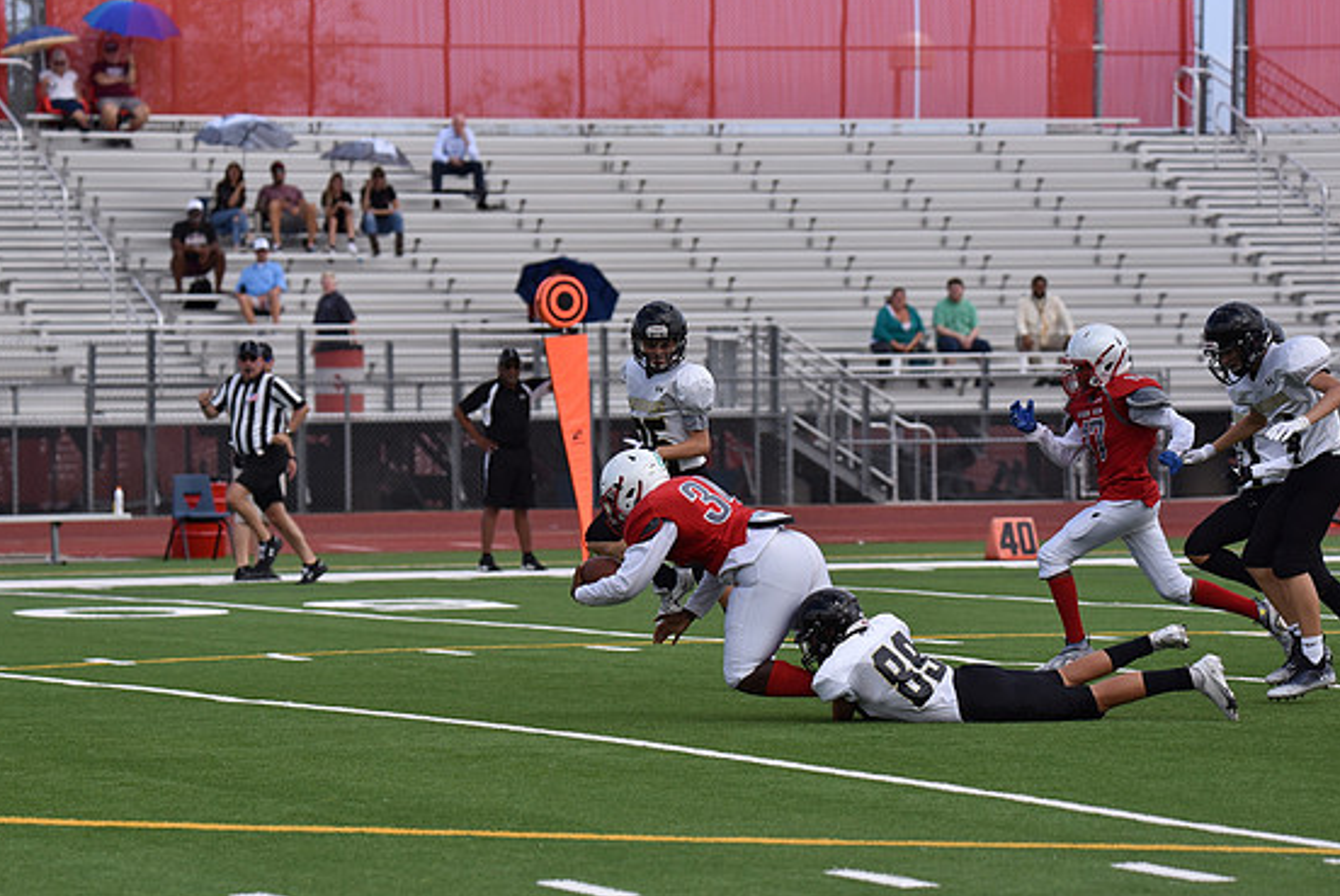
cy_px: 455
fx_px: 7823
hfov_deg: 9.8
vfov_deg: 6.6
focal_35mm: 210
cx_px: 651
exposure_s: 1/4000
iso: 800
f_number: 5.6
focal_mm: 200
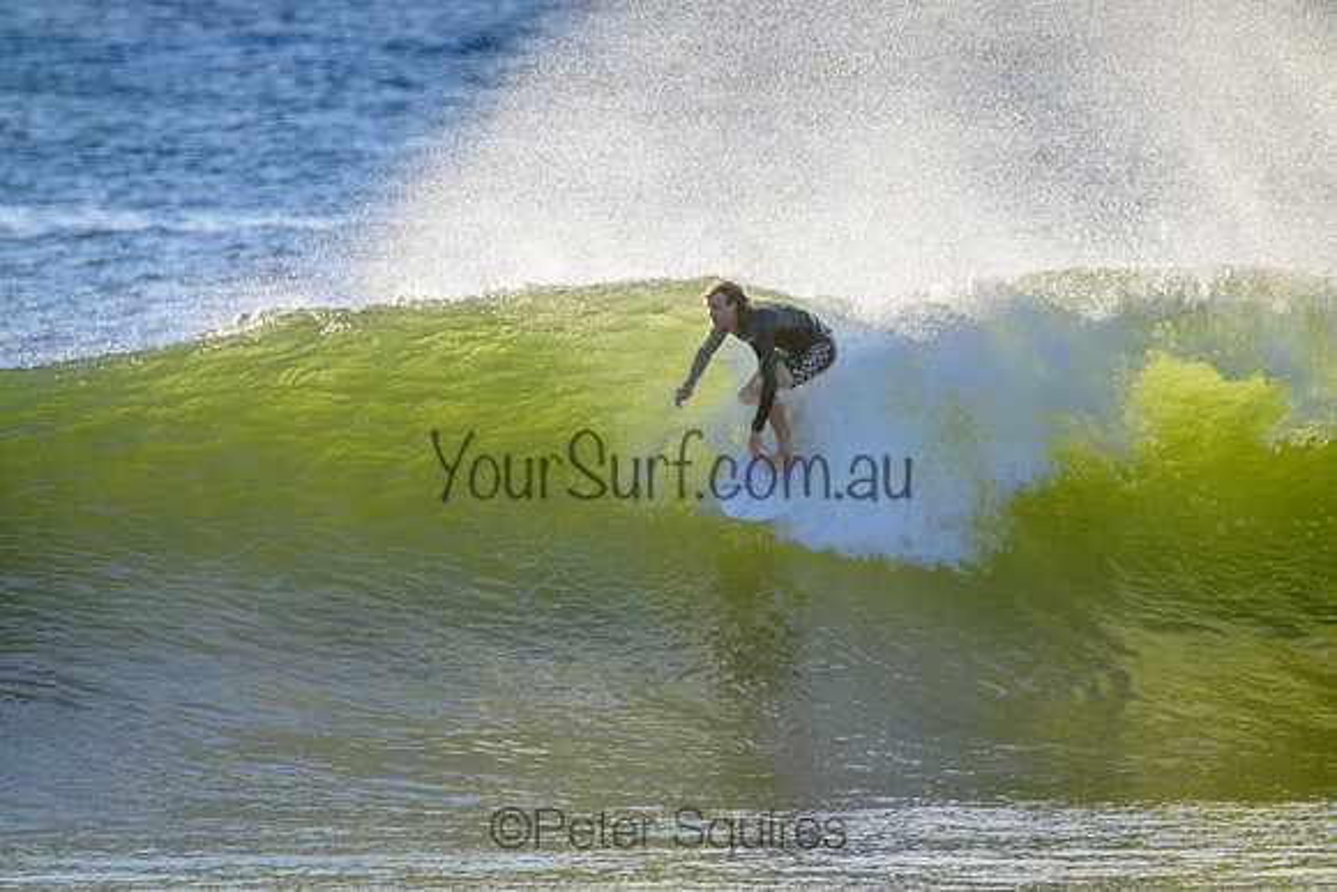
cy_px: 446
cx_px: 668
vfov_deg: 1.7
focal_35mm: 800
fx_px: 29717
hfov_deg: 2.6
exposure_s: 1/2000
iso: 1250
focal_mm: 800
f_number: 11
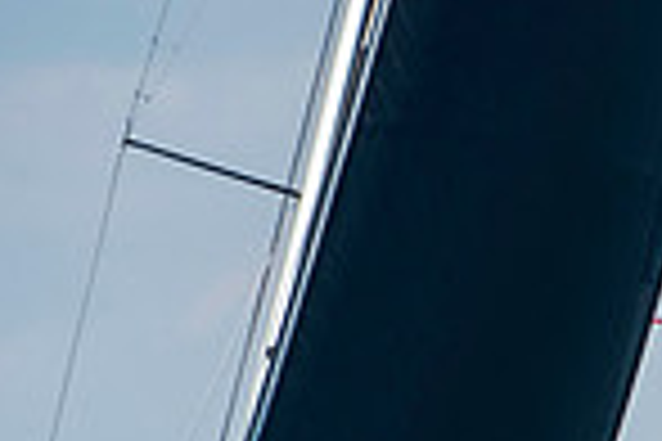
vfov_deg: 0.7
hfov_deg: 1.1
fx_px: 33741
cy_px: 795
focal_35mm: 1835
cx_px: 1068
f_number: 5
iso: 400
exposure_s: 1/2500
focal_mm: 300
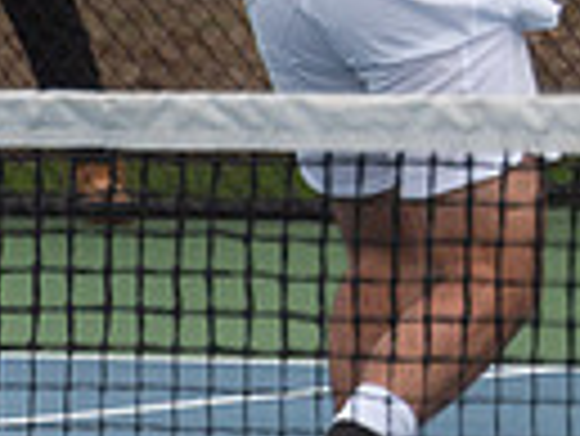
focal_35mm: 1082
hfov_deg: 1.8
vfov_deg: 1.4
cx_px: 1286
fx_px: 18146
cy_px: -375
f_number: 5.6
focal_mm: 250
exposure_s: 1/1600
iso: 640
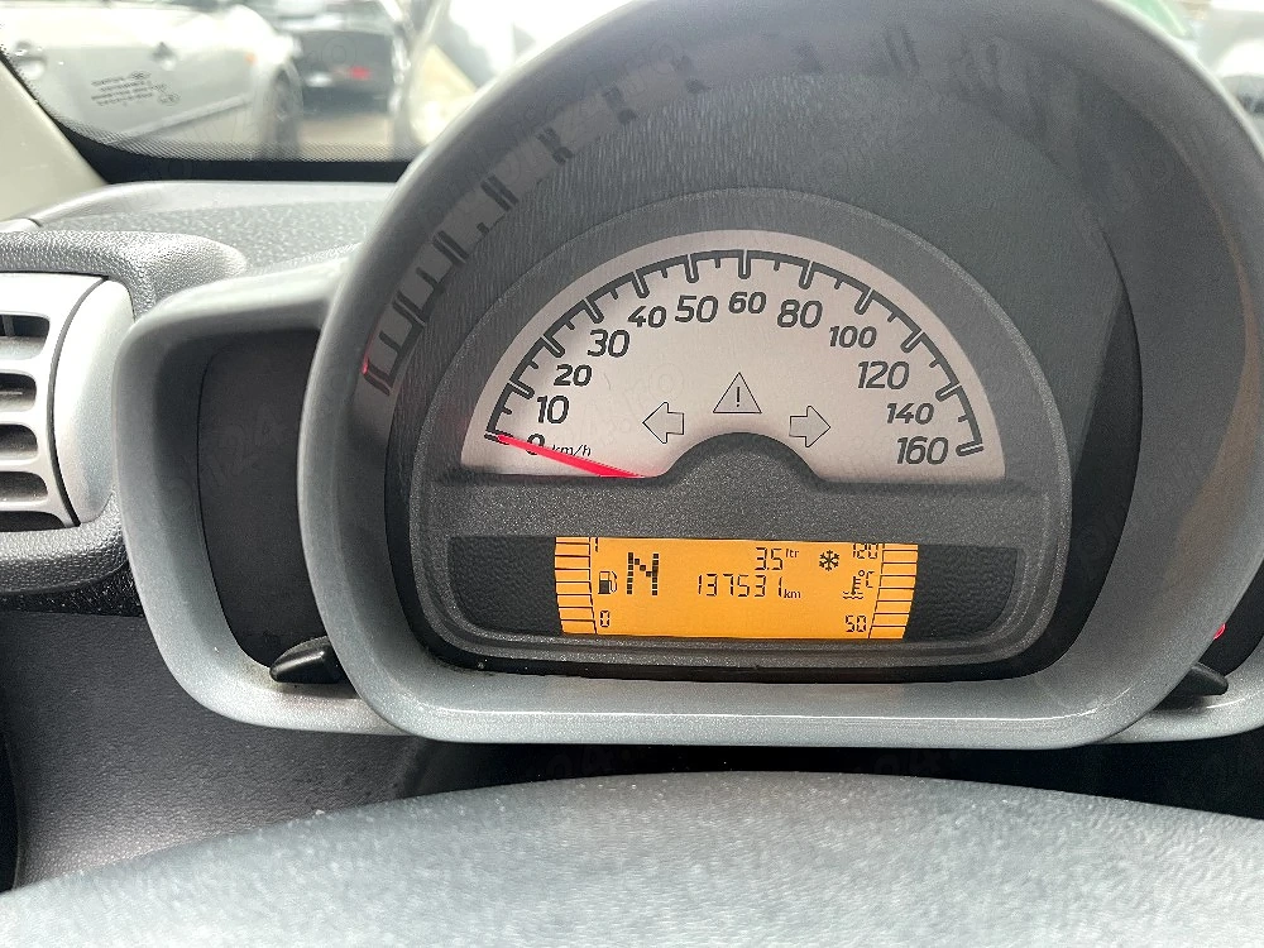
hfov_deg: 69.4
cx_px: 632
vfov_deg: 54.9
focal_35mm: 25
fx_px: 913
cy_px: 474
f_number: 1.6
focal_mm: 5.1
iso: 320
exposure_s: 1/60.2
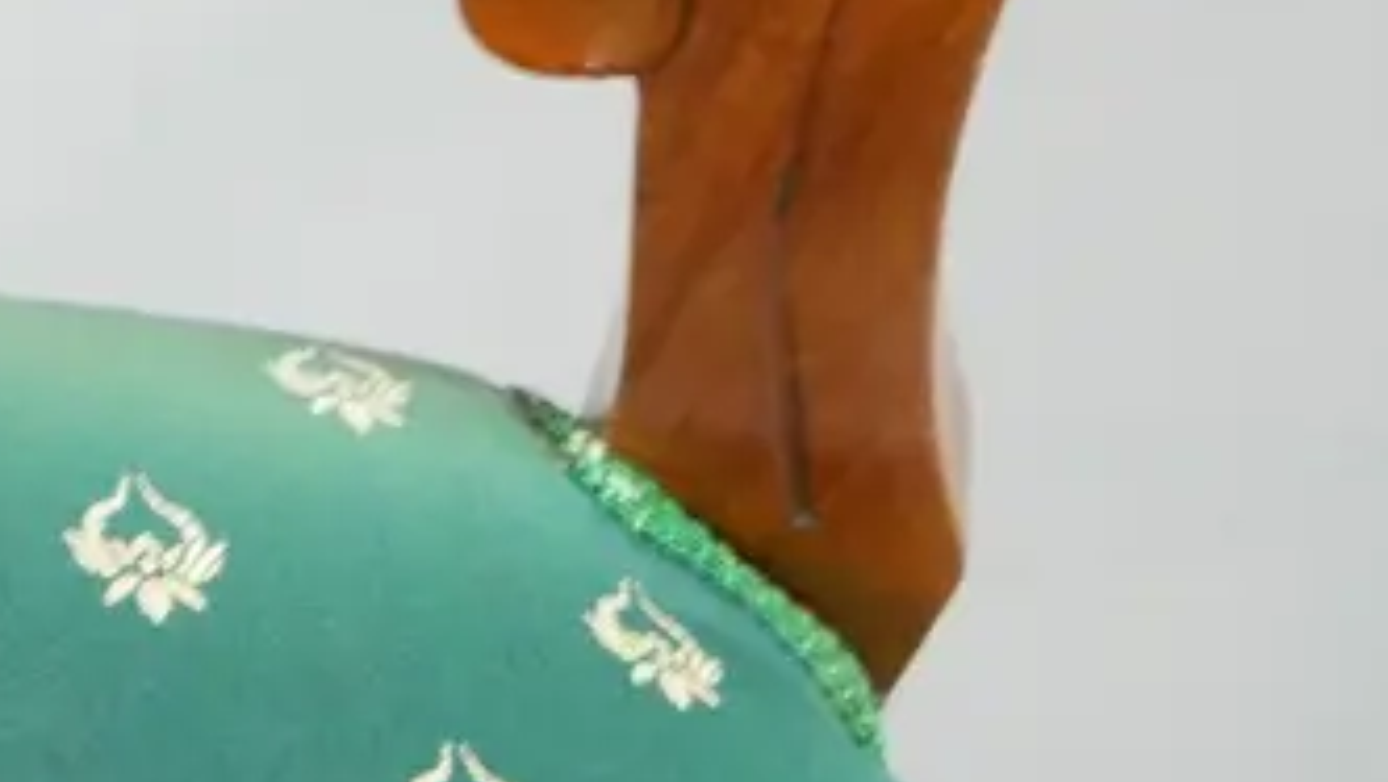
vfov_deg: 9.8
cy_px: -320
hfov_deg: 16.3
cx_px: -635
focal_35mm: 121
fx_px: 4455
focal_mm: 18
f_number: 5.6
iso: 3200
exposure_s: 1/50
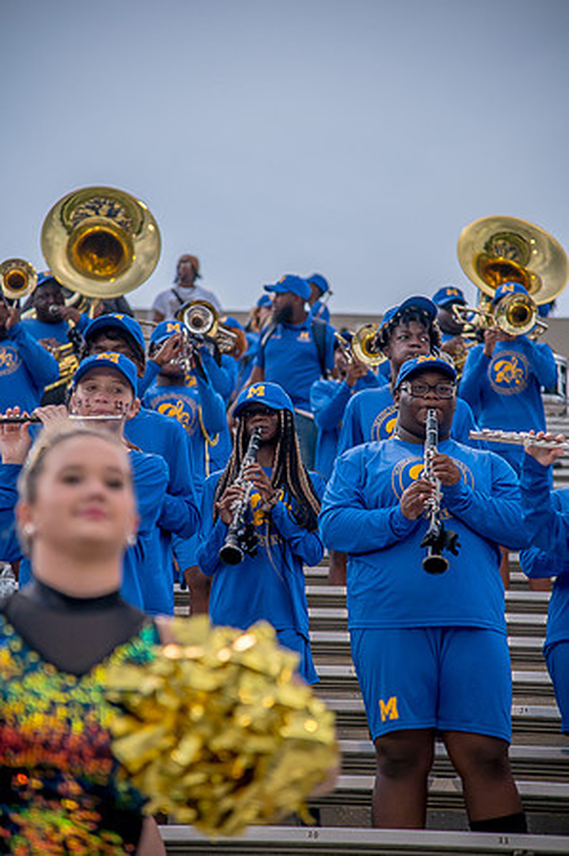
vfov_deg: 17.1
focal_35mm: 120
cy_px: 428
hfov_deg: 11.4
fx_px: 2851
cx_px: 284
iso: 400
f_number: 4
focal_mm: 120
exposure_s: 1/200
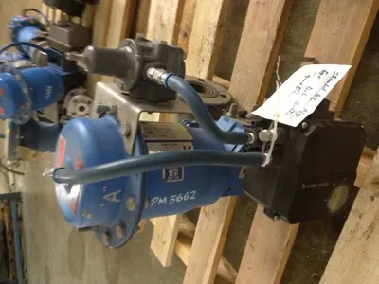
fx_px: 383
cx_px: 190
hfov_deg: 52.6
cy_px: 142
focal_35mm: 35
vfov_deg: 40.7
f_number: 2.4
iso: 400
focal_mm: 4.28
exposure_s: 1/20
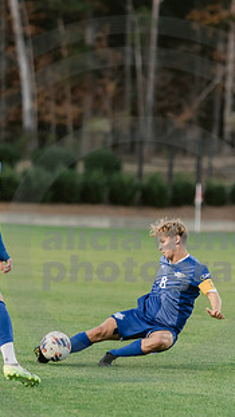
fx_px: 4330
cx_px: 136
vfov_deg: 5.5
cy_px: 253
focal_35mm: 391
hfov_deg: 3.1
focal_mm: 200
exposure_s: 1/1000
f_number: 3.2
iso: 1600
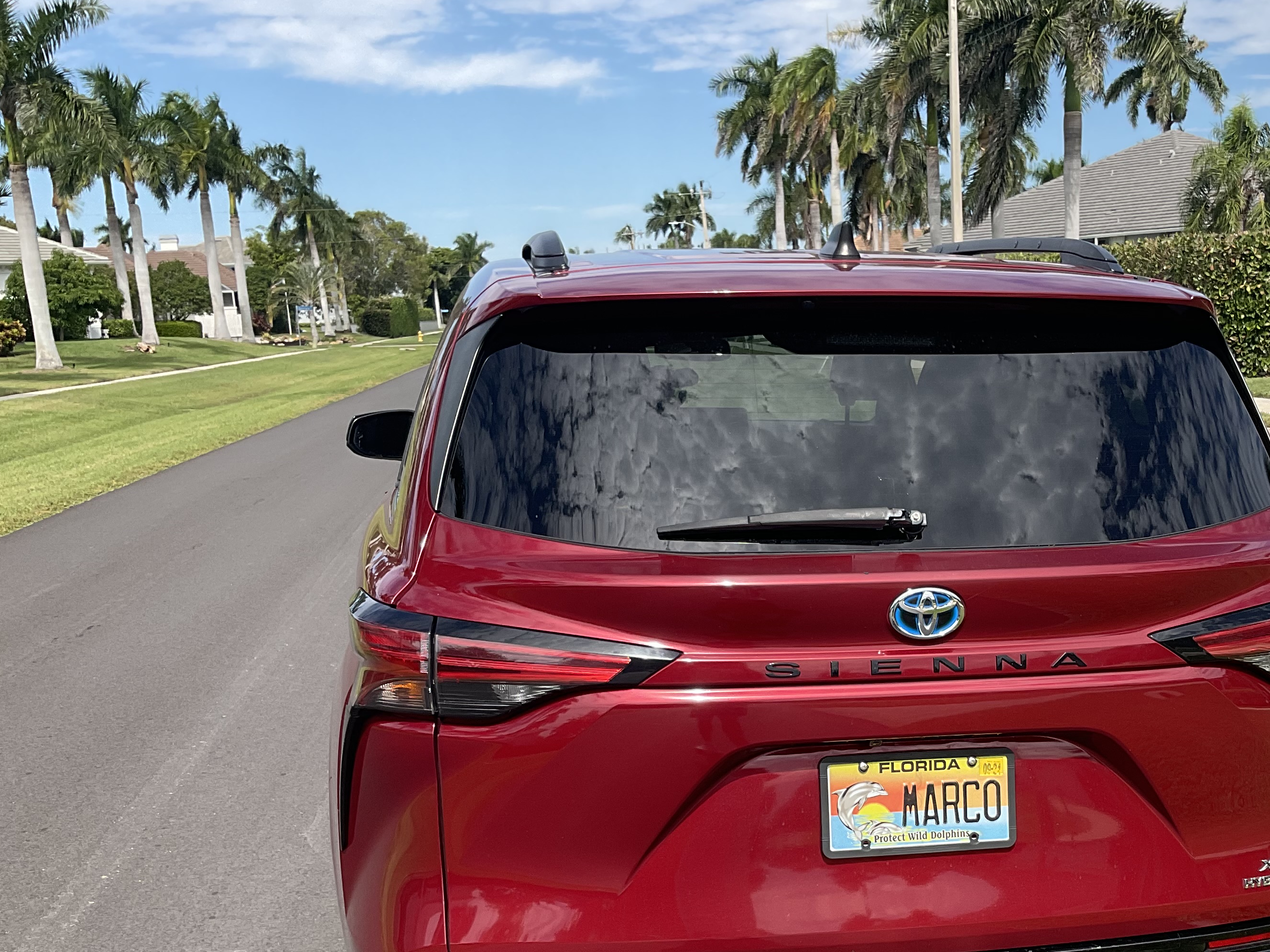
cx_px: 857
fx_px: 1614
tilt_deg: -13.6
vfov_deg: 32.2
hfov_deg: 42.3
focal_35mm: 44
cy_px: 719
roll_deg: +2.4
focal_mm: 3
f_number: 1.8
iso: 16
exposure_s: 1/1342
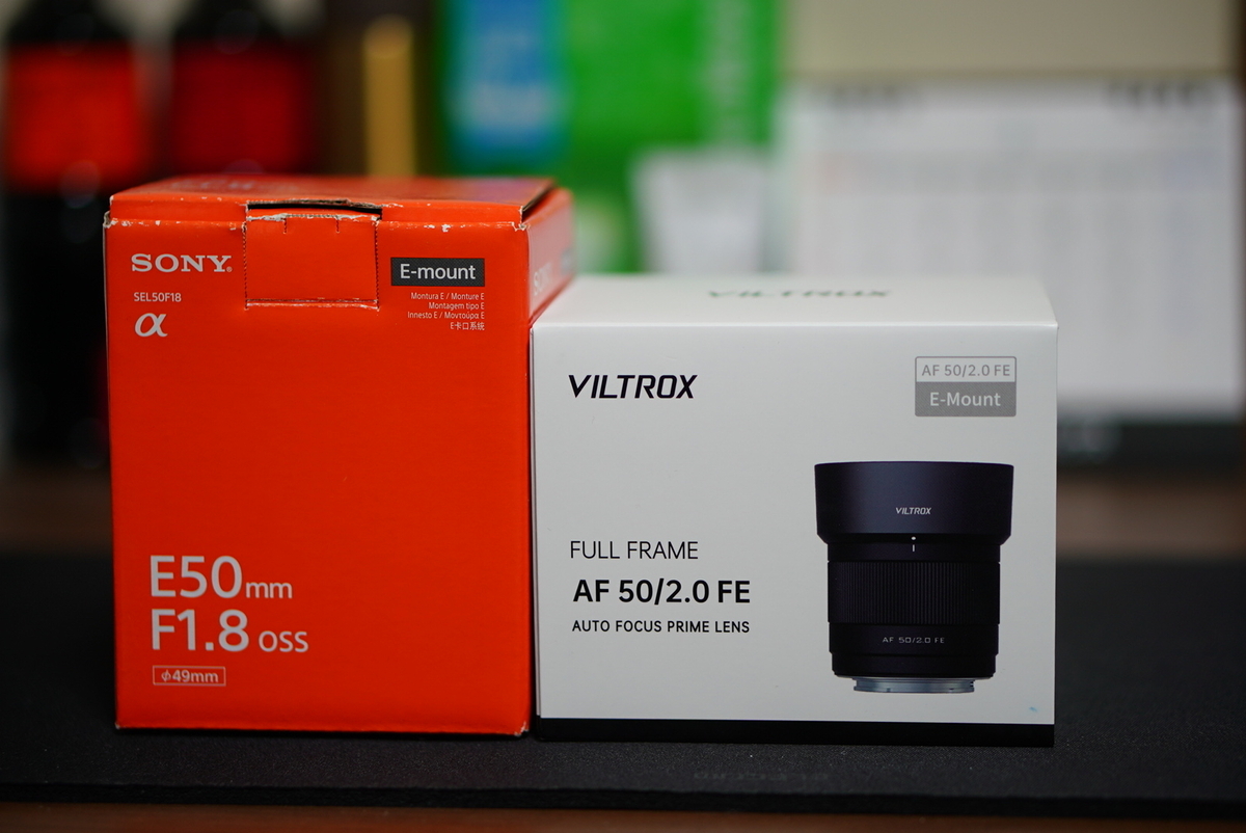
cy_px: 416
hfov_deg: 27.0
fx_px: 2598
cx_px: 623
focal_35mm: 75
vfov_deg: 18.2
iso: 125
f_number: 1.8
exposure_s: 1/60
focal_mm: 50
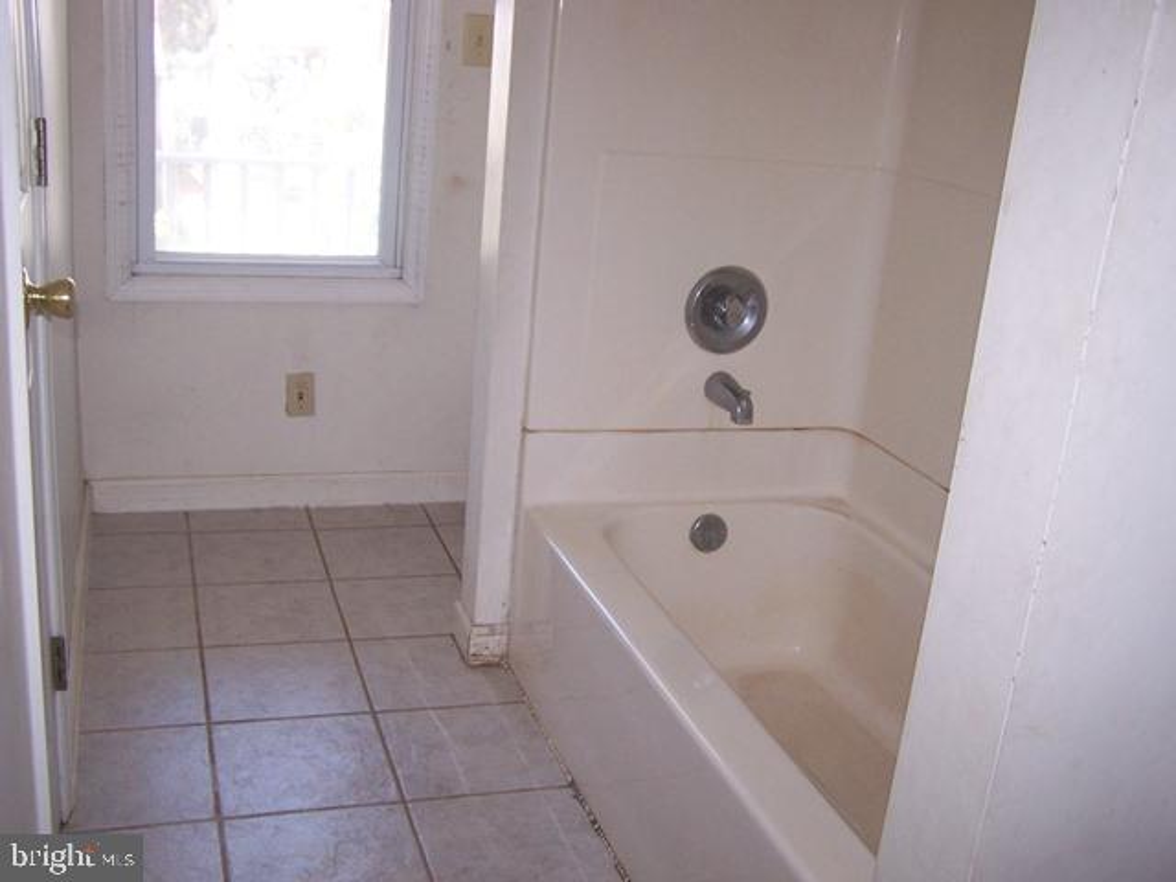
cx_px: 588
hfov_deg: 49.0
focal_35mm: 38
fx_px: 1291
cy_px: 441
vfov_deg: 37.7
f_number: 2.8
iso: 160
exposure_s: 1/60
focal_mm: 6.3
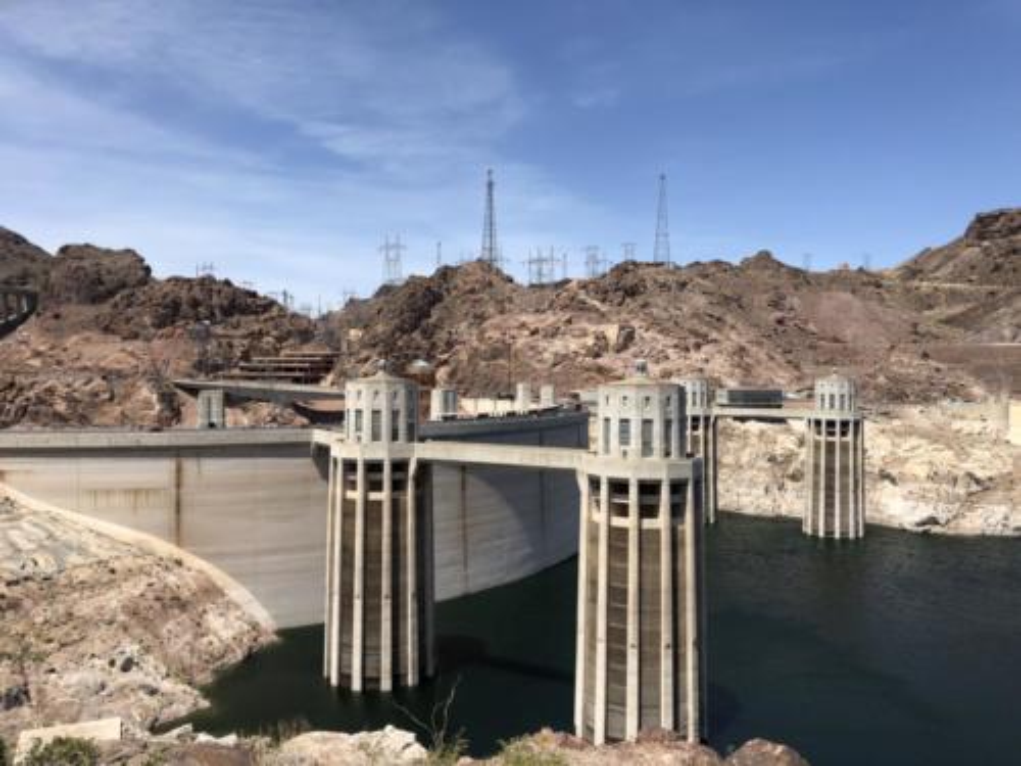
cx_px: 510
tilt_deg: -1.9
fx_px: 826
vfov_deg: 49.7
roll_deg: -1.2
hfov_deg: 63.4
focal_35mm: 28
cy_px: 383
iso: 20
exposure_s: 1/2404
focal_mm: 3.99
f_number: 1.8
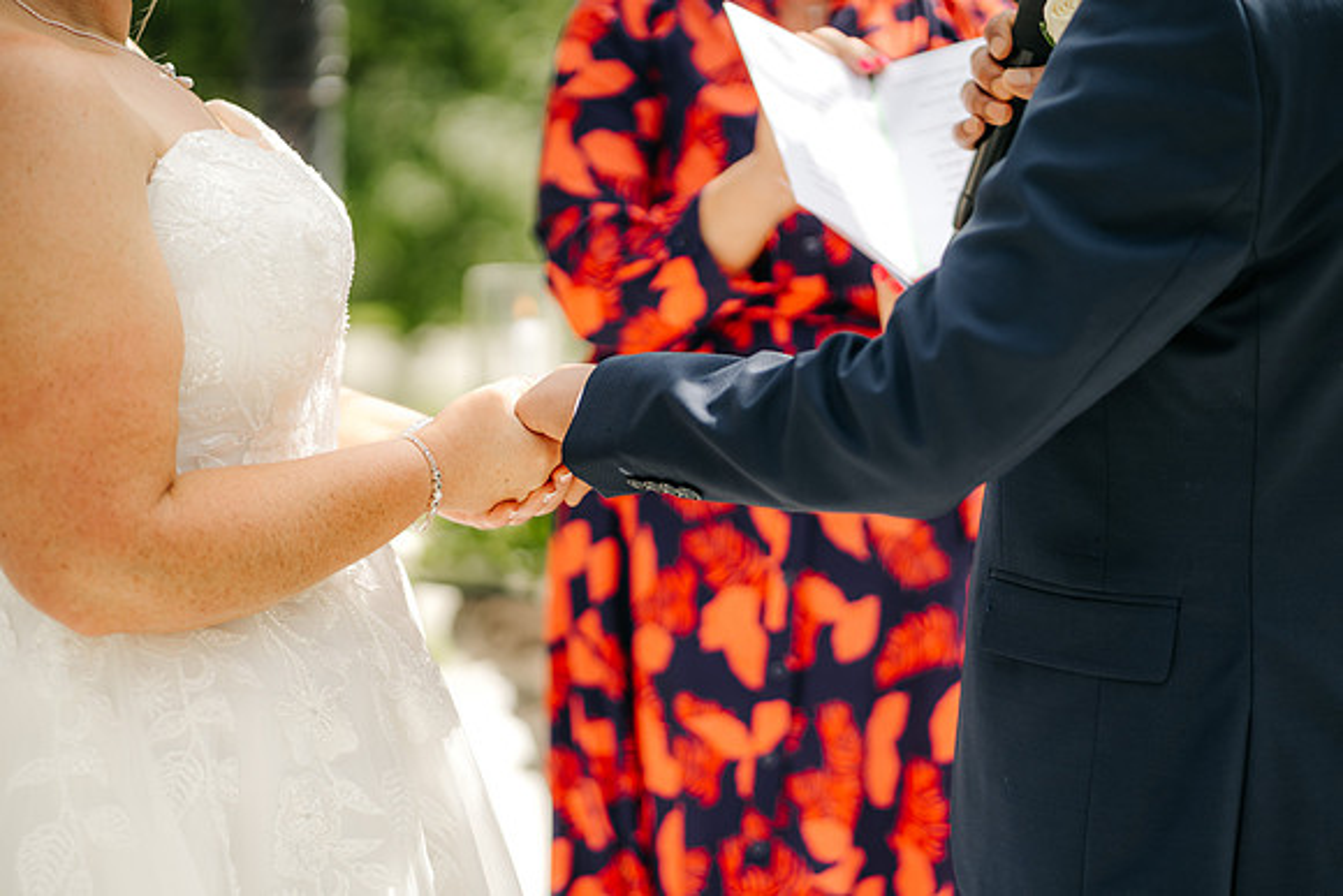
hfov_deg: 23.9
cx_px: 672
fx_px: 3172
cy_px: 448
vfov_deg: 16.1
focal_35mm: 85
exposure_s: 1/3200
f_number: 2
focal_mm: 85
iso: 100
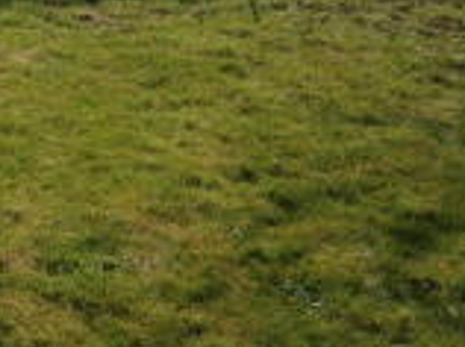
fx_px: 1288
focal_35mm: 96
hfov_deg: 18.8
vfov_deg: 14.7
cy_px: -96
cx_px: -163
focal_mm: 4.7
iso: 100
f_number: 2.8
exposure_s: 1/1600
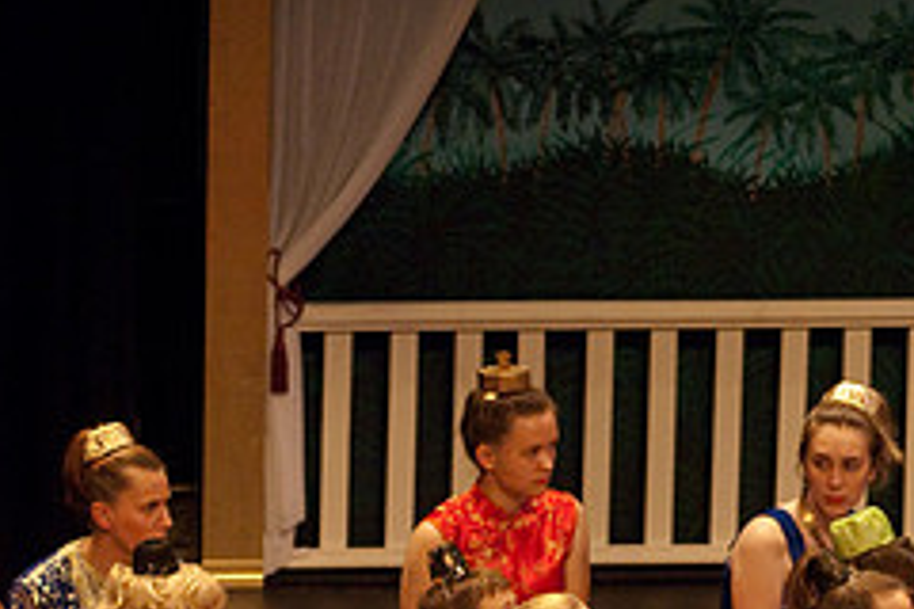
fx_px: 9215
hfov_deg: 5.7
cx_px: 849
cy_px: 571
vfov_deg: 3.8
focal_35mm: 363
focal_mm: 100
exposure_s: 1/160
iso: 1000
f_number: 2.8
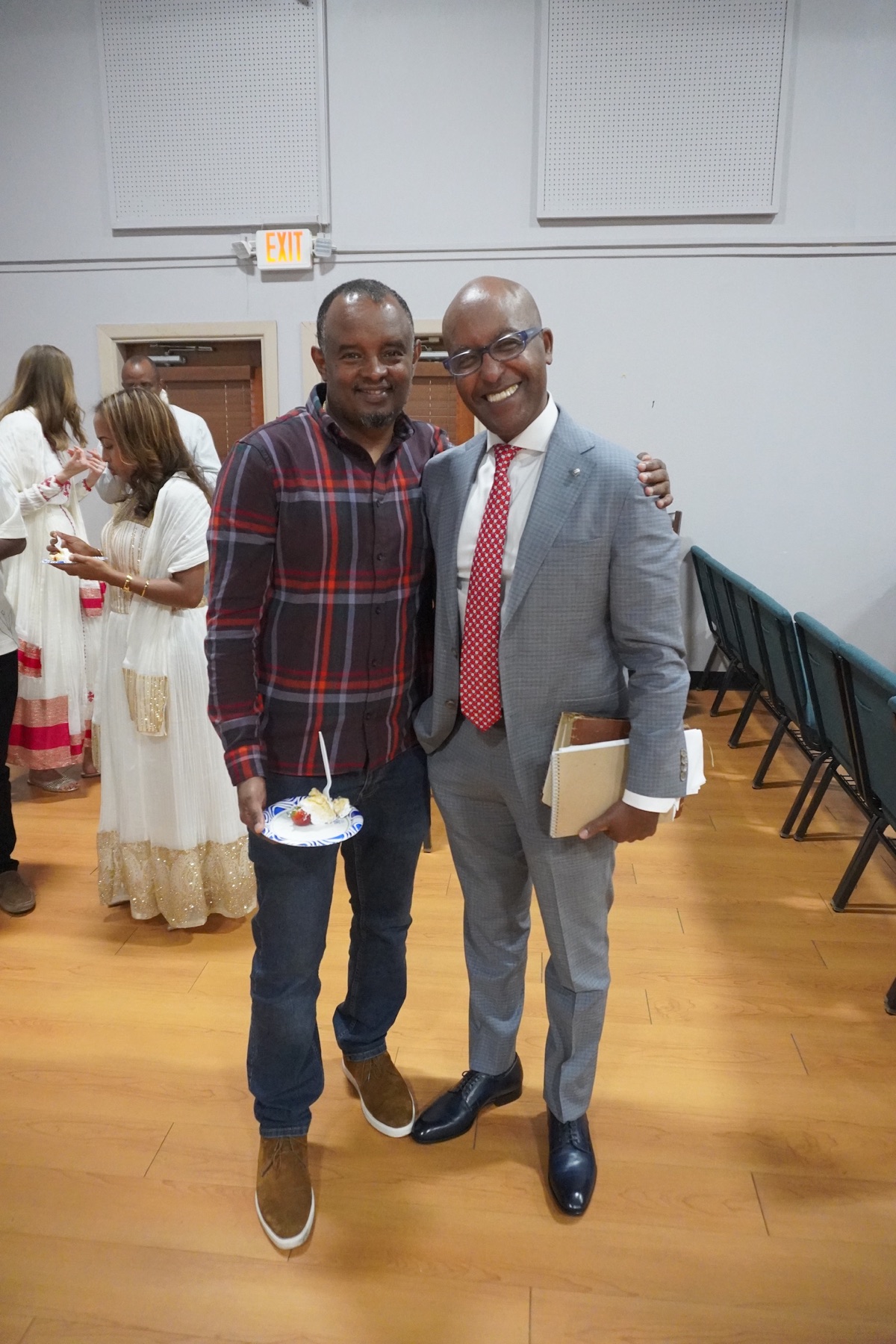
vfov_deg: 73.7
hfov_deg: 53.1
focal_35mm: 24
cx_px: 448
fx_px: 896
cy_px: 672
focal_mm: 16
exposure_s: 1/160
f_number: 4
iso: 6400
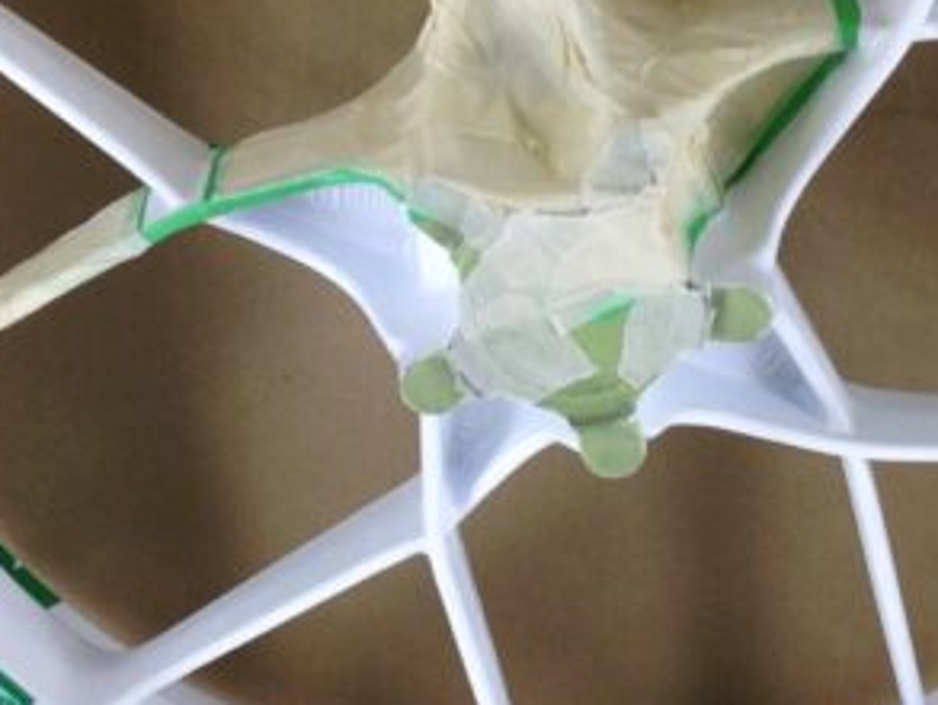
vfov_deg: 16.3
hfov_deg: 21.8
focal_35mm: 90
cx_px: 439
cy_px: 157
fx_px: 2440
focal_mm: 4.13
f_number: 2.4
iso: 50
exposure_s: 1/60
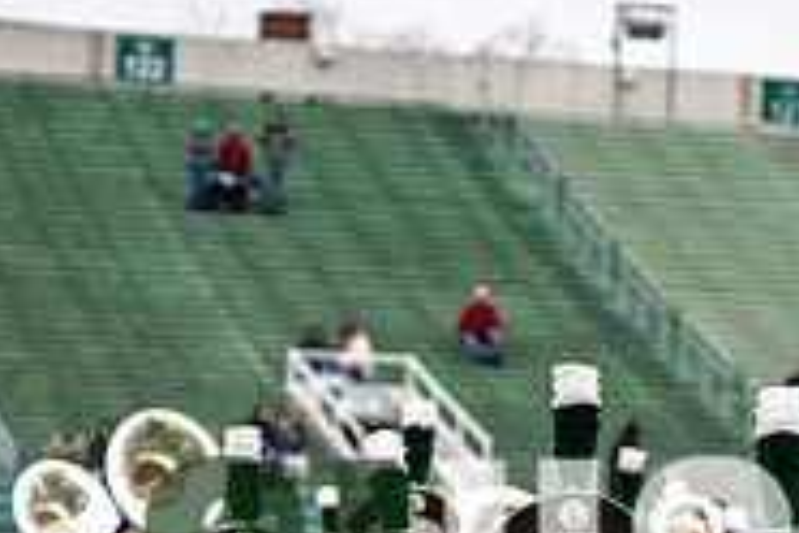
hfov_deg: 9.4
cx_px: 468
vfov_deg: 6.3
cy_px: 660
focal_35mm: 218
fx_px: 4838
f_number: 2.8
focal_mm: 70
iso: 100
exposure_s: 1/500
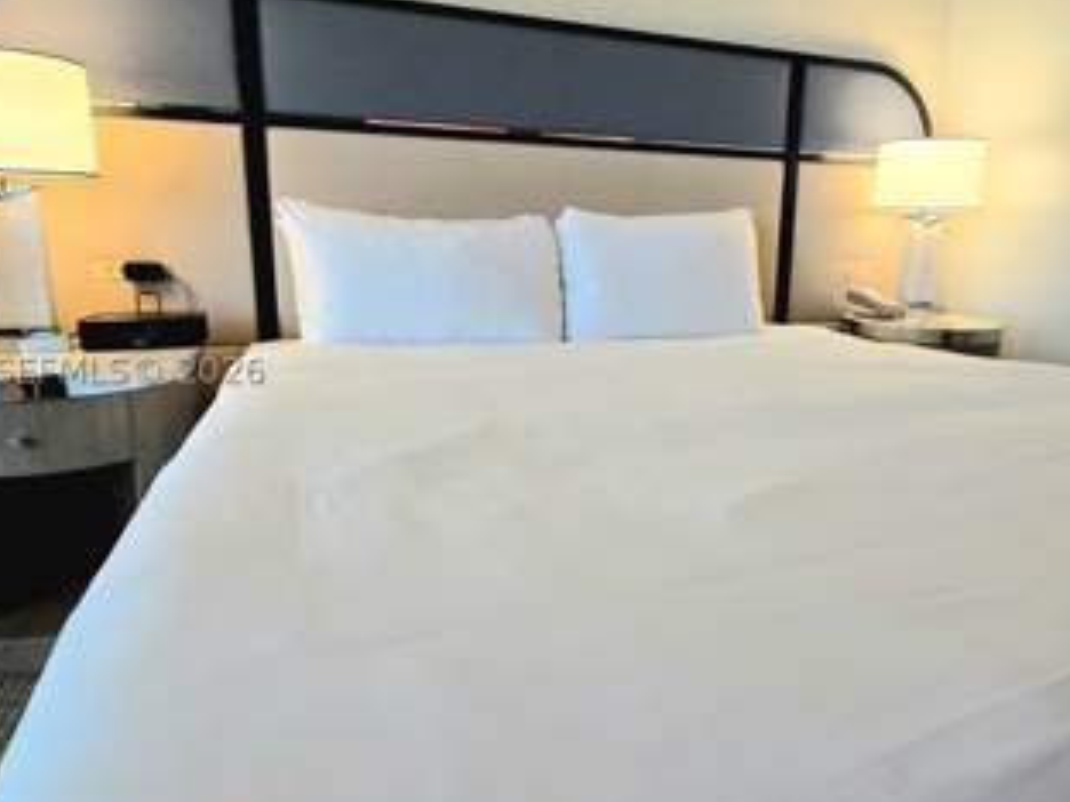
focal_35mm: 20
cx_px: 580
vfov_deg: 65.9
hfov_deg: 81.6
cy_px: 370
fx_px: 618
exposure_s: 1/60.2
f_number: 2.2
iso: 80
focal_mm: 2.2
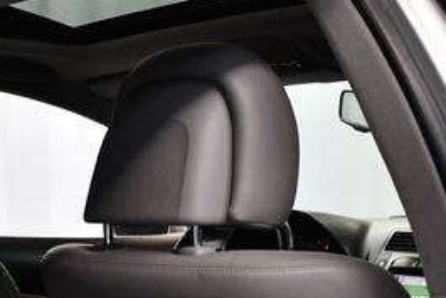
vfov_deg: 15.5
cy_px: 274
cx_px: 74
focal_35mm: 87
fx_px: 1078
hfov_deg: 23.0
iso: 800
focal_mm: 18
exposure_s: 1/125
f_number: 3.5
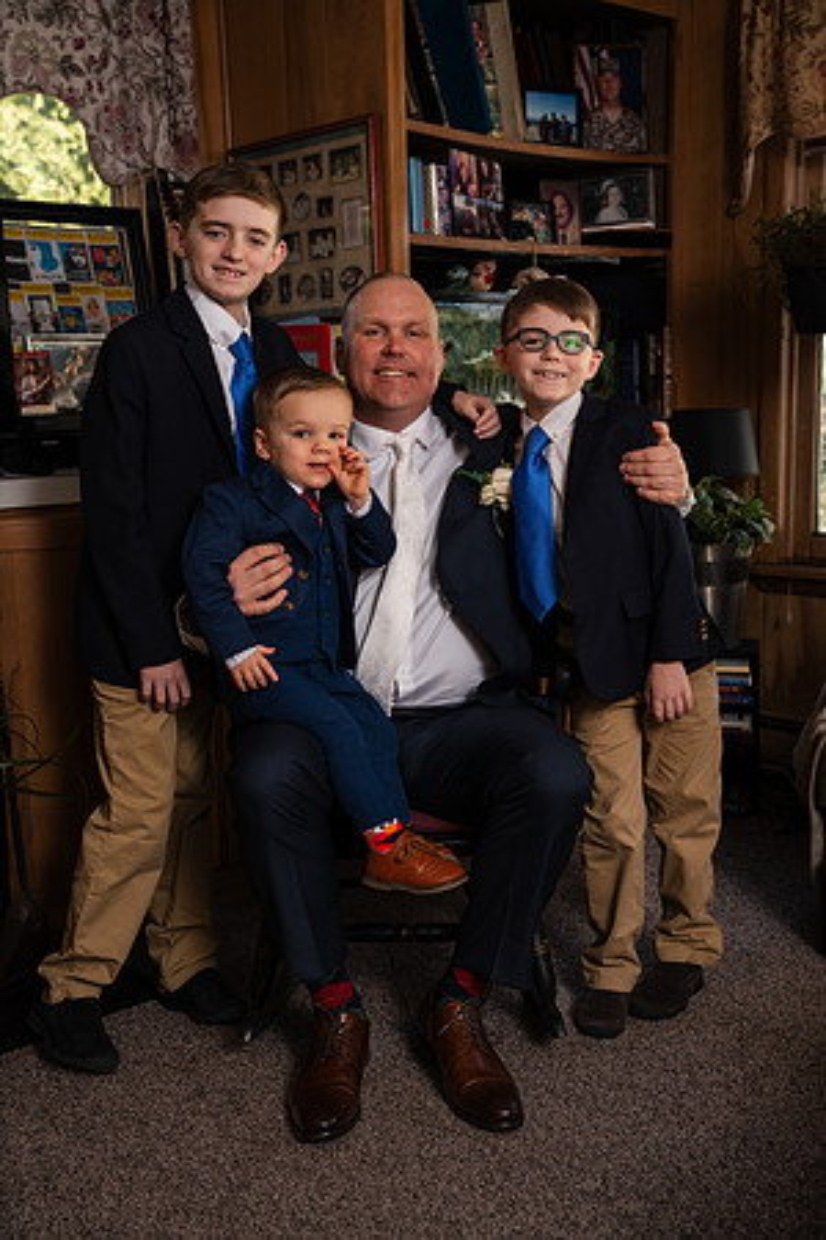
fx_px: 1445
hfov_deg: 31.9
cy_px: 620
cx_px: 413
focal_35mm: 42
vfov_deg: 46.4
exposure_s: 1/200
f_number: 4
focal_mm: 42
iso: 320
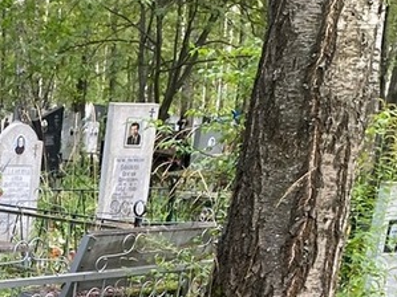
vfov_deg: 15.0
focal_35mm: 89
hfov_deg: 20.8
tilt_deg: -18.5
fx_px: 1020
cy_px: 489
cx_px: -53
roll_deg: -3.1
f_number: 1.8
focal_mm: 4.25
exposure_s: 1/121
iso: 125
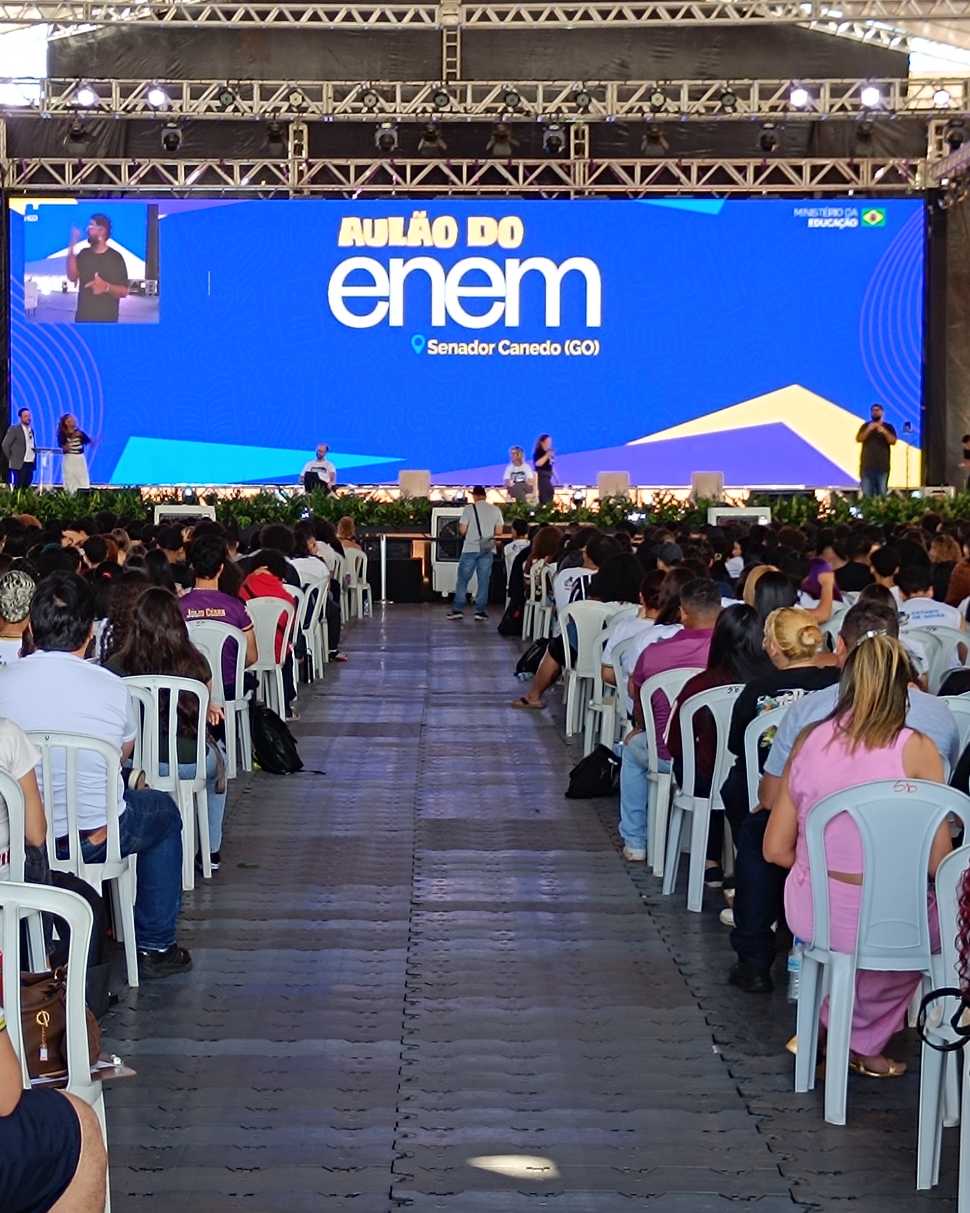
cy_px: 579
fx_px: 1400
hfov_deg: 38.1
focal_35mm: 39
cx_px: 402
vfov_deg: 46.8
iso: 86
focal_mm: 5.59
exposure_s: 1/120
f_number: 1.88
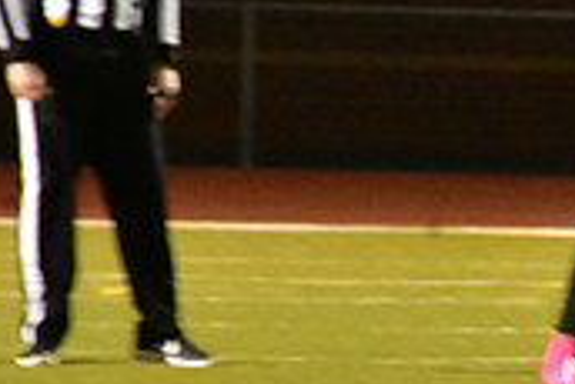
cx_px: 949
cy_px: 265
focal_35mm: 1009
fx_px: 16129
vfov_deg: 1.4
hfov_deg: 2.0
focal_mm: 200
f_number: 11
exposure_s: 1/60
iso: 10000
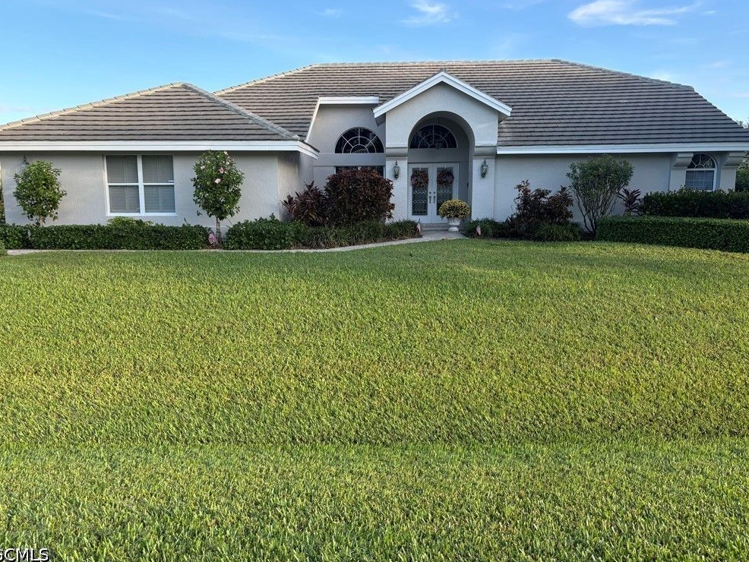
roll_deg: -0.6
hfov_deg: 65.3
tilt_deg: -7.3
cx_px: 366
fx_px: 584
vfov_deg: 51.4
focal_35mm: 27
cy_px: 276
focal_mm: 5.96
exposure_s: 1/500
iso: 50
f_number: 1.6
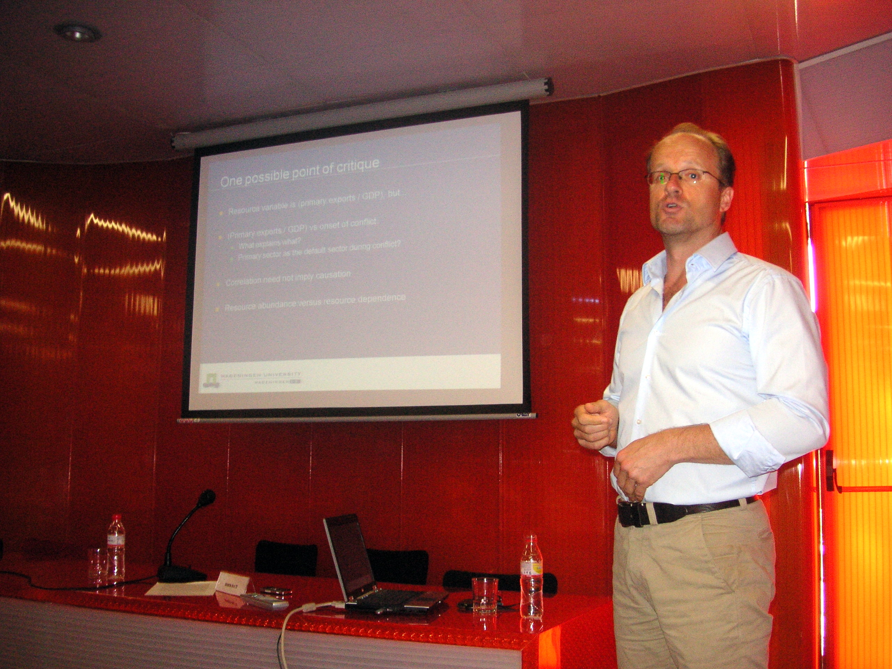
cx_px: 446
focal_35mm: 37
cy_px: 334
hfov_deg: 50.1
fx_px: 953
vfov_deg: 38.7
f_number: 2.8
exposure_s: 1/45
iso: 160
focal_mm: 6.1
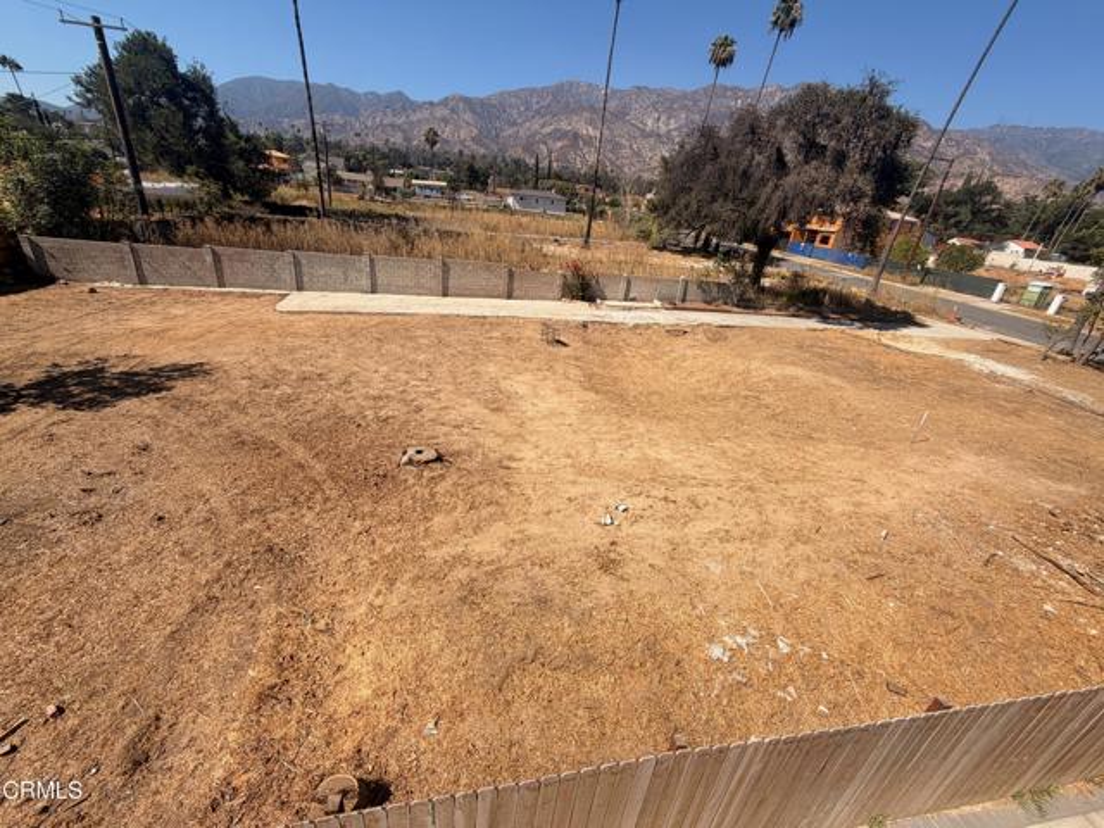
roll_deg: -5.3
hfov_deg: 102.1
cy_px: 414
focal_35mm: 14
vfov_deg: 85.7
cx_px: 552
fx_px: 446
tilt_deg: -25.1
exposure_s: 1/841
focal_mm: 2.22
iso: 20
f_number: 2.2
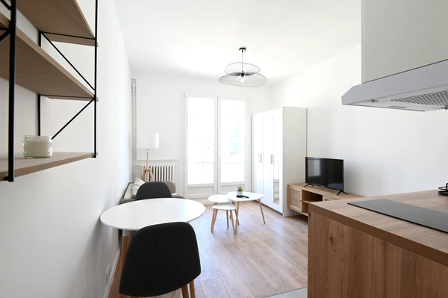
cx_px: 224
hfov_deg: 93.3
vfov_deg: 70.3
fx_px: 211
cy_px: 149
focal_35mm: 17
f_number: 11
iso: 100
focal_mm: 17
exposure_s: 1/2.5
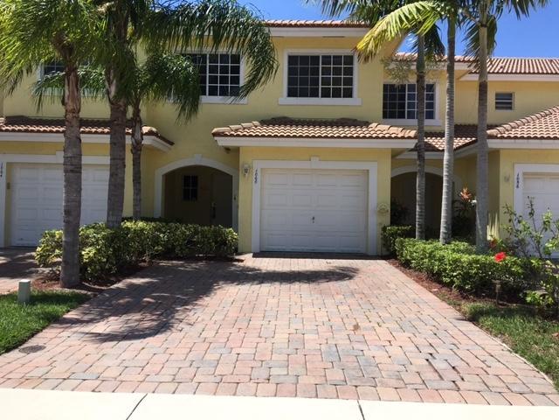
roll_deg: -0.8
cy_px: 210
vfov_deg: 48.2
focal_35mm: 29
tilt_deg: +1.3
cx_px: 280
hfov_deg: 61.7
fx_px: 468
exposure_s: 1/1508
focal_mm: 4.15
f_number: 2.2
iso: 25
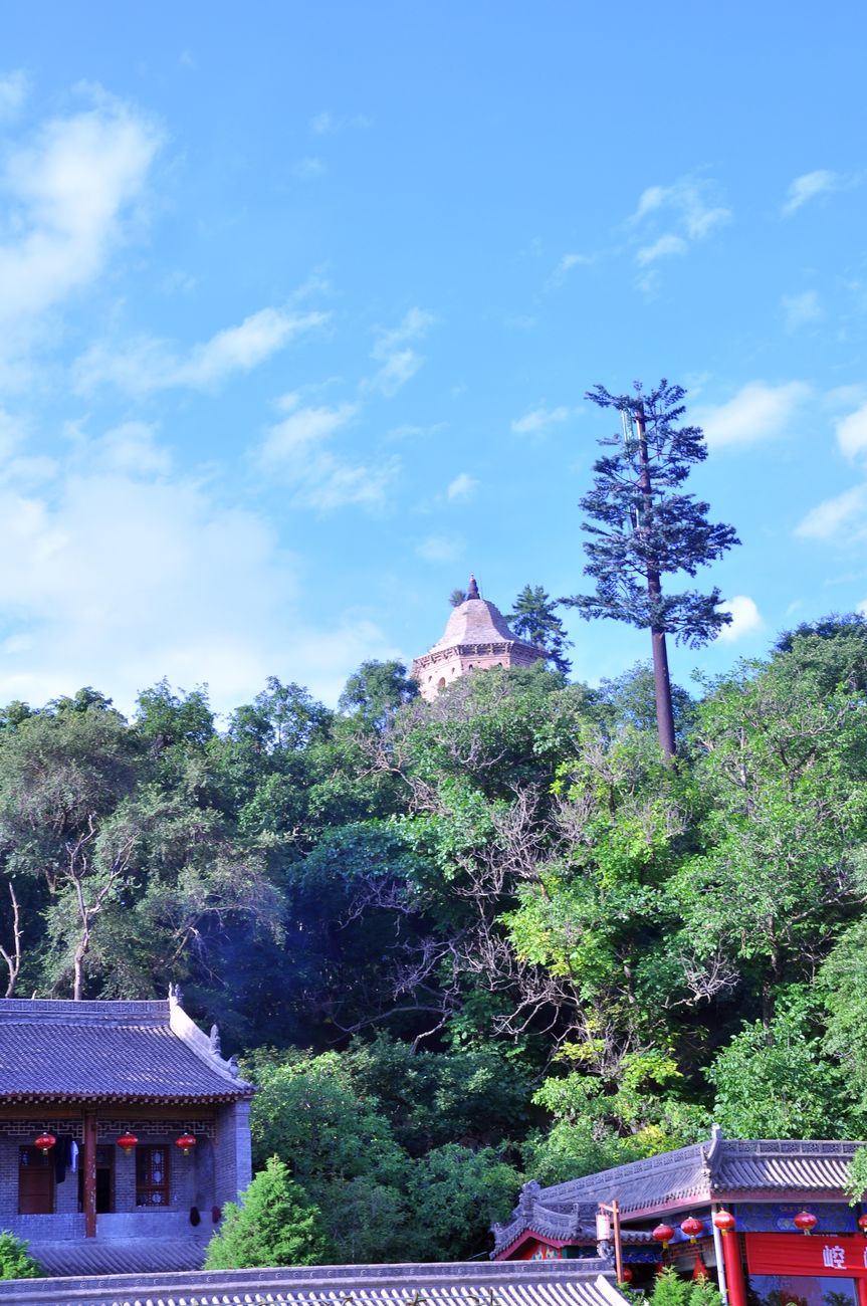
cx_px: 434
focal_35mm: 68
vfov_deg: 29.9
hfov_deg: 20.1
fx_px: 2445
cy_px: 653
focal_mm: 45
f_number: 11
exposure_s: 1/80
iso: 200
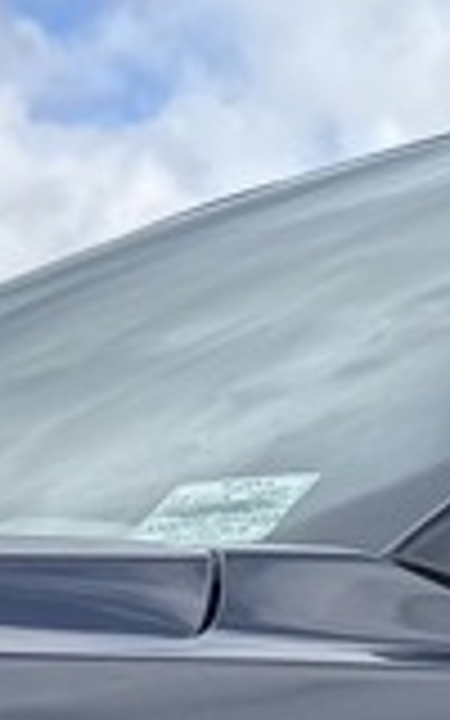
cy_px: 1359
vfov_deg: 7.9
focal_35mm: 255
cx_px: 140
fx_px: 5004
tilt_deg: +4.0
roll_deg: -0.8
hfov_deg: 5.1
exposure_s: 1/3021
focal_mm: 6.76
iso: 80
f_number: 1.78
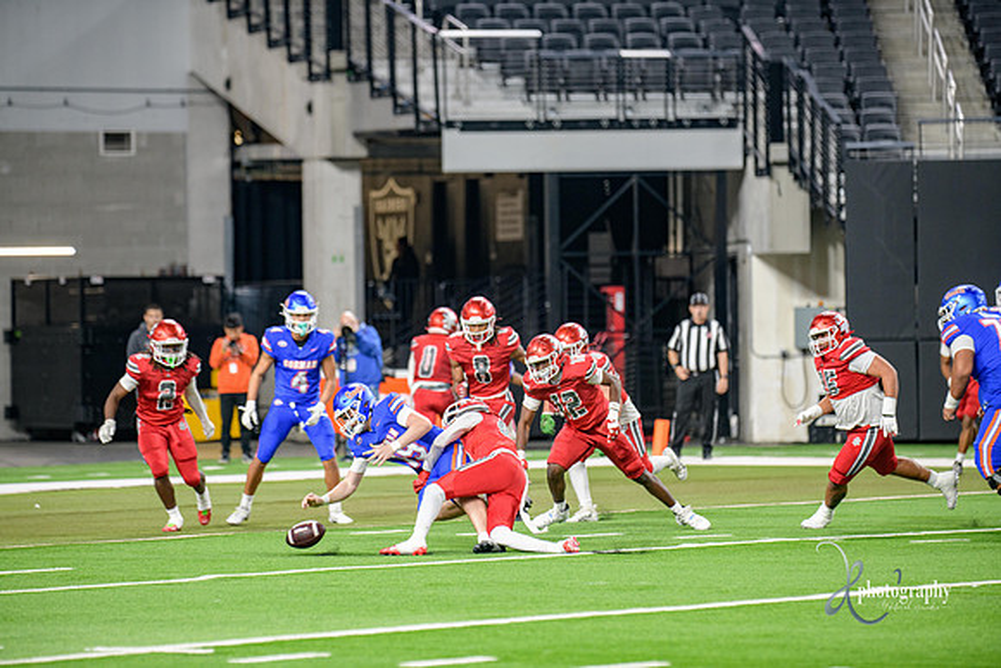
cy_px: 334
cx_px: 500
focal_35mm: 220
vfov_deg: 6.2
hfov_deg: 9.4
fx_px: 6118
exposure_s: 1/400
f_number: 2.8
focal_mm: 220
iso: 1000
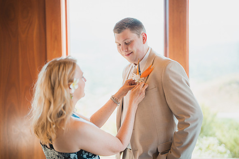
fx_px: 332
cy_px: 80
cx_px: 120
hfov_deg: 39.6
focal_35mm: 50
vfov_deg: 27.0
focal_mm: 50
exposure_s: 1/2000
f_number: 1.3
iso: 400
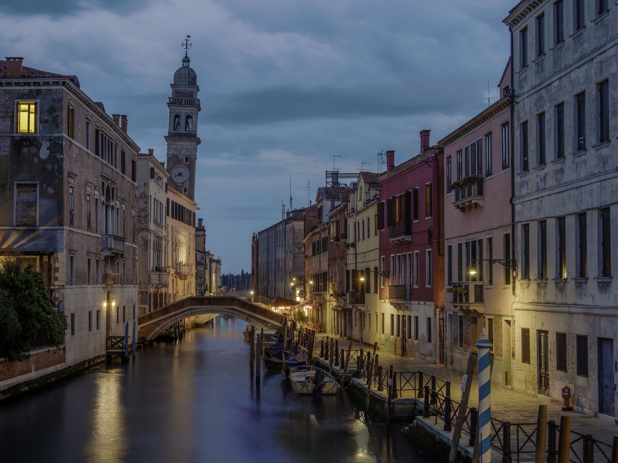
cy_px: 232
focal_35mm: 58
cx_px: 309
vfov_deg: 25.2
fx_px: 1035
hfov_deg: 33.2
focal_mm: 29
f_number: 4.5
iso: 200
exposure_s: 15
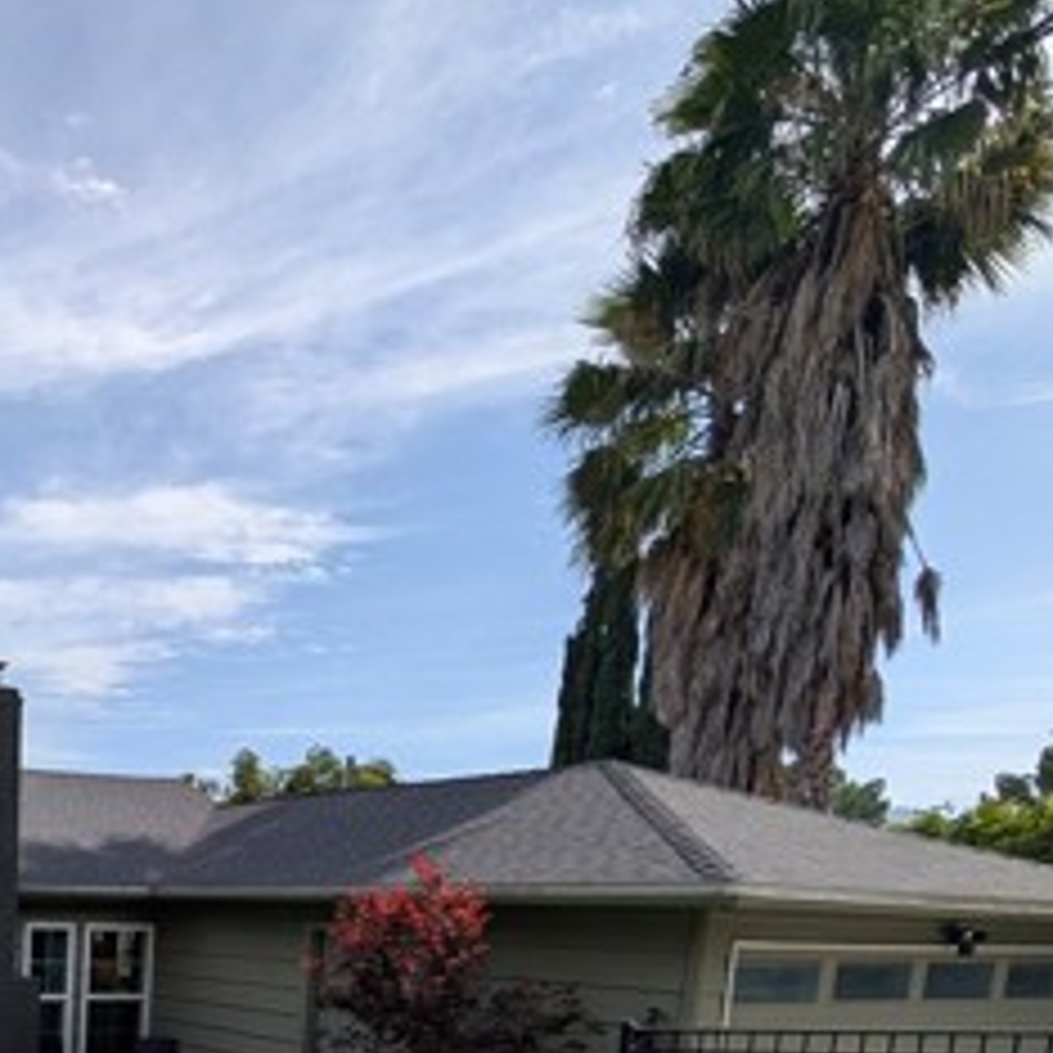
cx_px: -45
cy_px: 1055
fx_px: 998
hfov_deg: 45.1
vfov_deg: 46.5
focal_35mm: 29
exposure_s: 1/3906
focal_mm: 2.02
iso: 53
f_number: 1.7
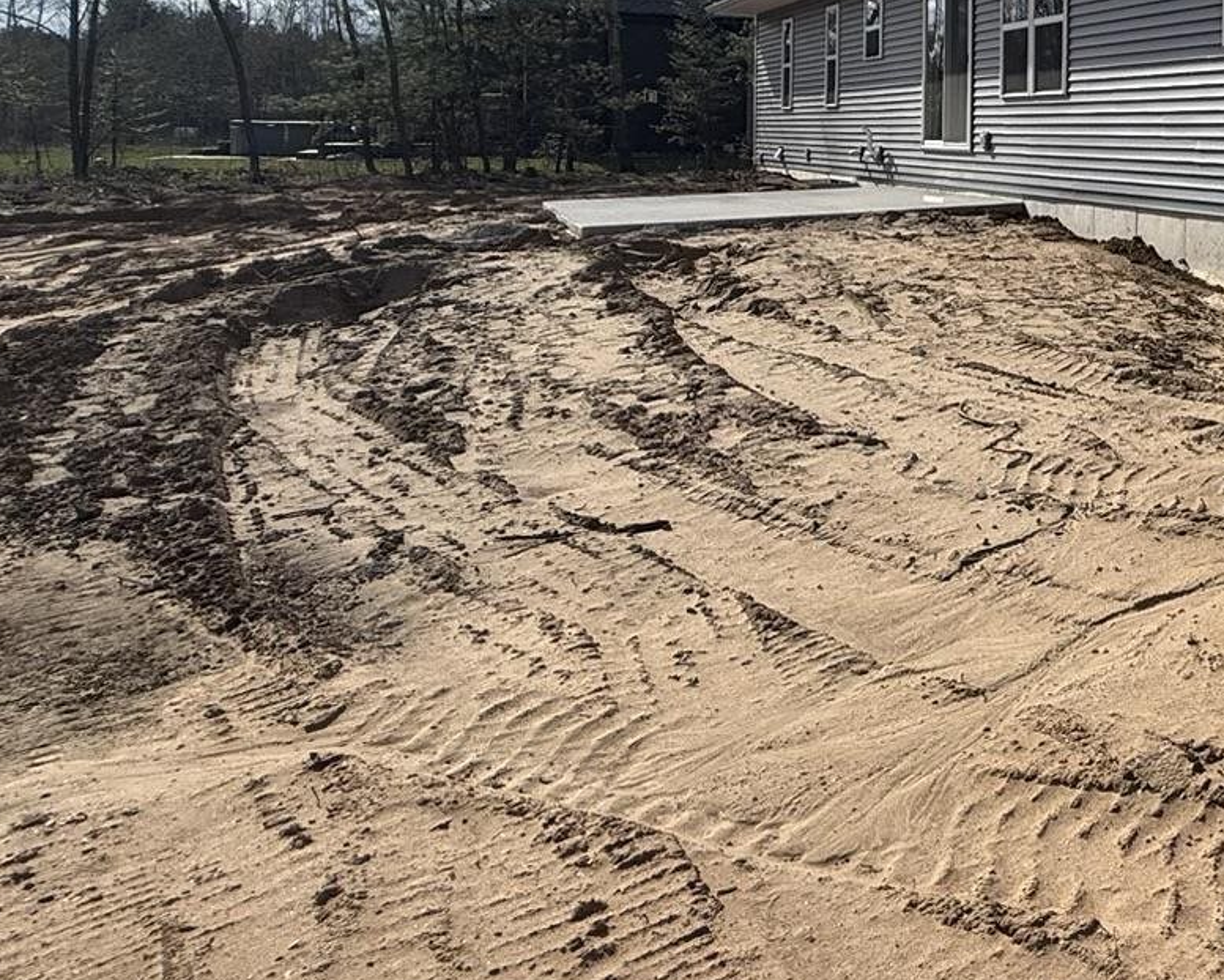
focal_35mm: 36
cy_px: 118
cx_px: 1512
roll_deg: +0.3
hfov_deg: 36.8
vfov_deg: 38.6
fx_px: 1304
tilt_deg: +0.9
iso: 50
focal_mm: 2.22
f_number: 2.2
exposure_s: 1/3289
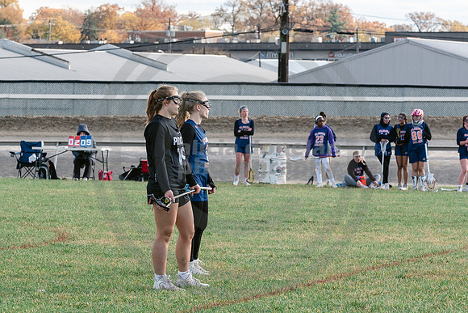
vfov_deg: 7.0
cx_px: 206
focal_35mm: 196
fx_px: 2550
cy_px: 141
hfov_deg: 10.5
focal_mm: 110
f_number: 7.1
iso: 400
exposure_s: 1/800
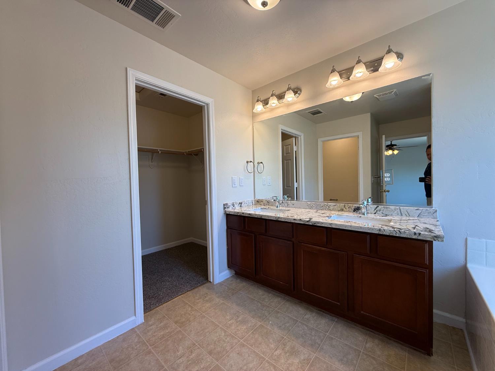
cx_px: 248
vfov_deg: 85.7
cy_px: 186
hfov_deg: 102.1
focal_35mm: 14
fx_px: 200
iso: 64
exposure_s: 1/120
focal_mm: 2.22
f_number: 2.2
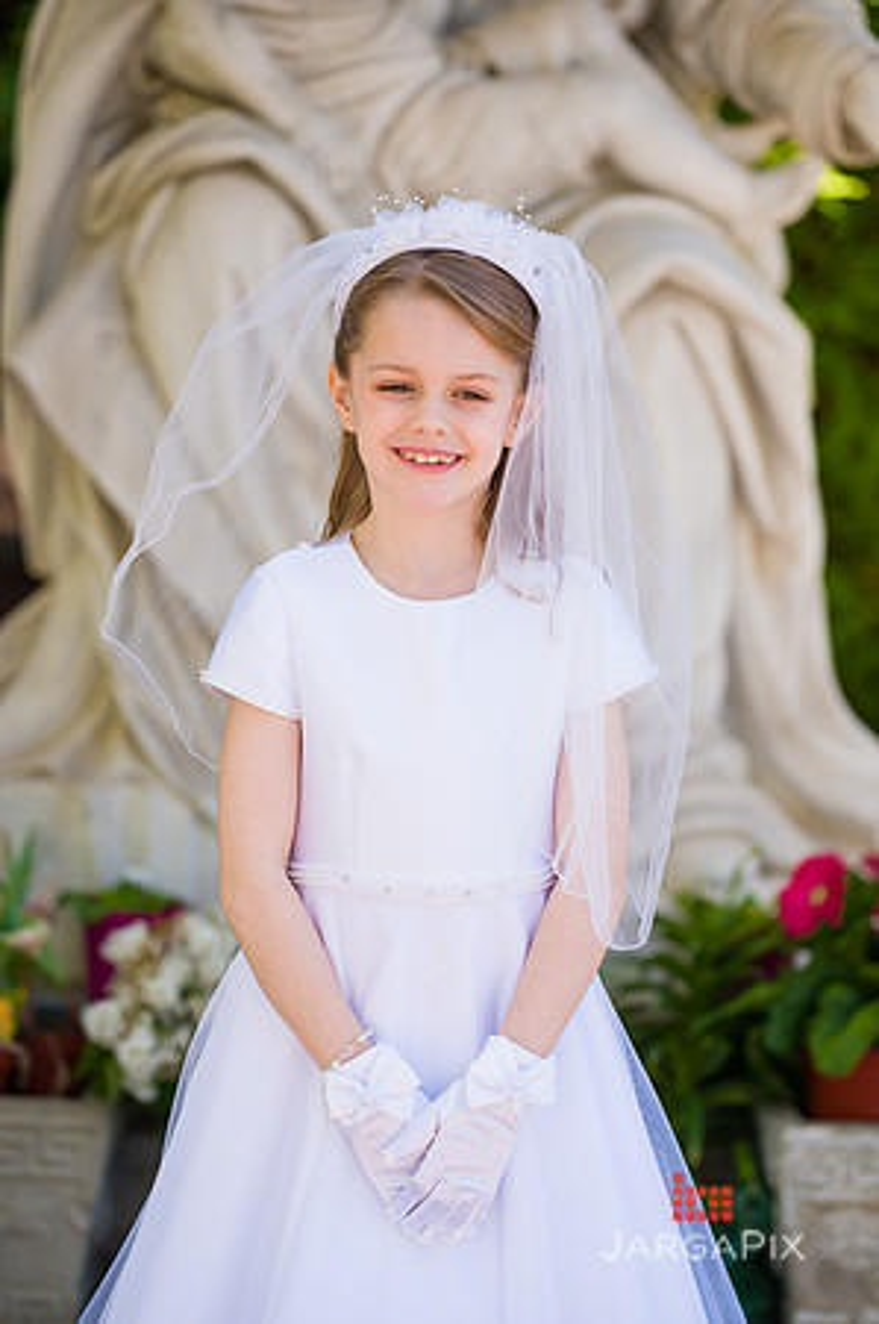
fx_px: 5323
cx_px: 440
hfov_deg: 9.4
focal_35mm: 145
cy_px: 662
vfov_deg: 14.2
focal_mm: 145
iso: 200
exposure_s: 1/640
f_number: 3.2
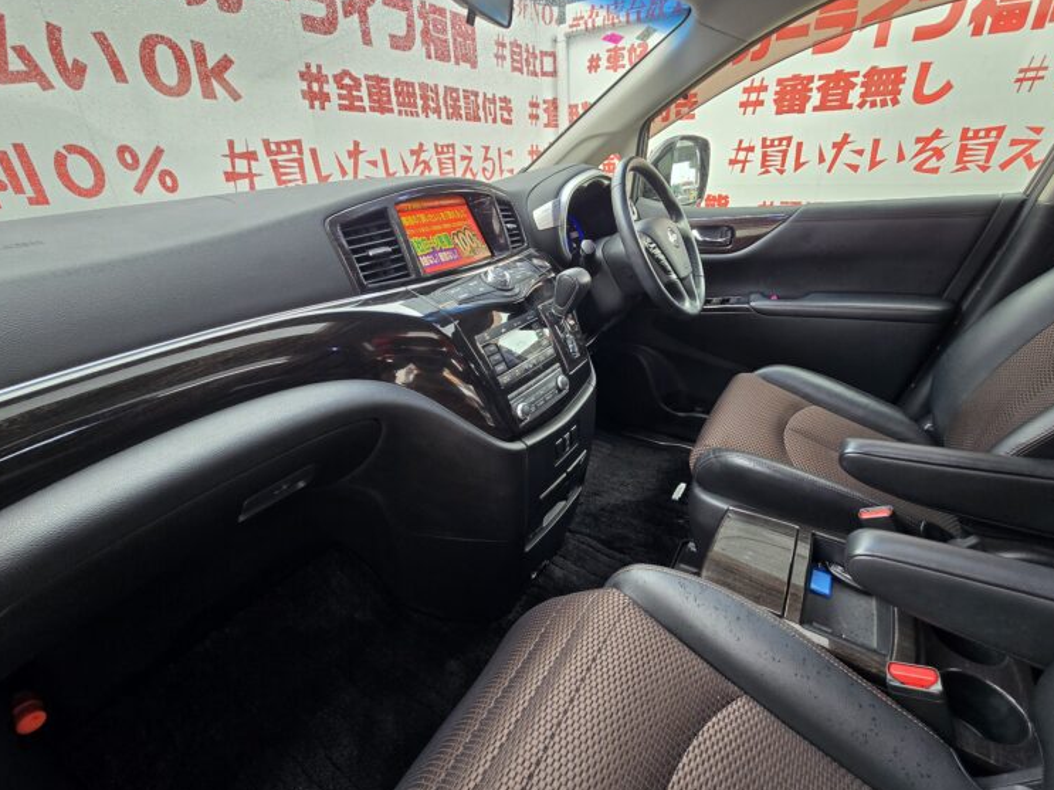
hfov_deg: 102.0
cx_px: 553
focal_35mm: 14
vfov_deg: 85.6
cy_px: 384
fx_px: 426
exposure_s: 1/50
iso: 80
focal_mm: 2.2
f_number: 2.2
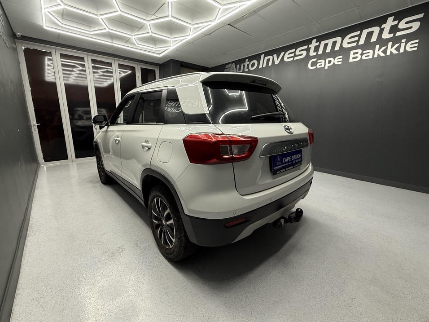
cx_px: 214
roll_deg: +0.2
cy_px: 154
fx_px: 186
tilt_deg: -10.5
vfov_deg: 81.7
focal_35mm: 15
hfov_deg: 98.2
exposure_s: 1/100
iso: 250
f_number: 2.2
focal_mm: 2.22
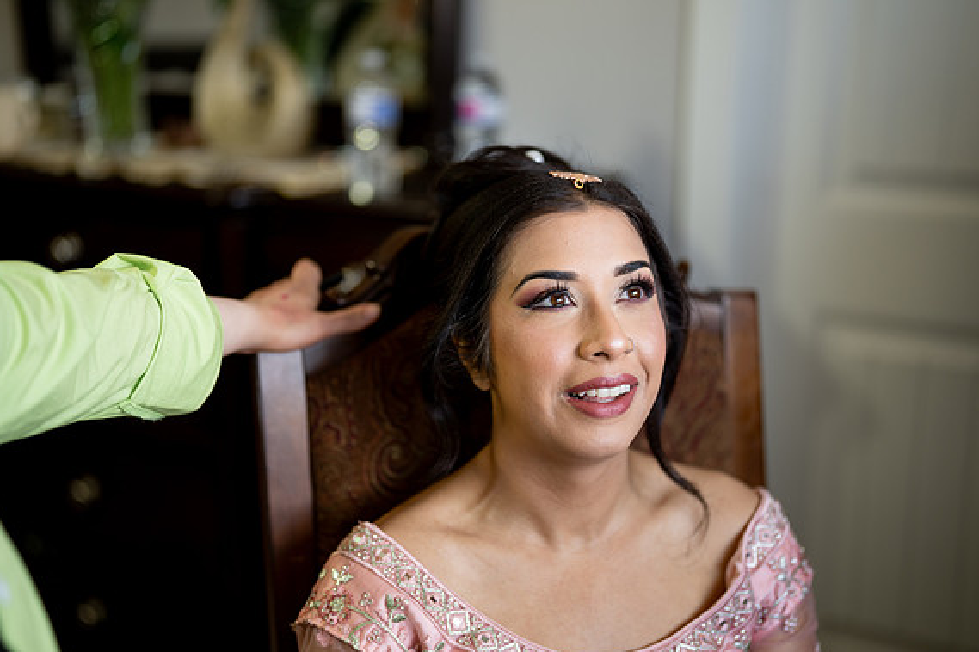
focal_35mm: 51
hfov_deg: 38.9
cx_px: 492
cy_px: 331
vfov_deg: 26.5
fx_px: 1386
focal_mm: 50
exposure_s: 1/160
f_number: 1.4
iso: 200
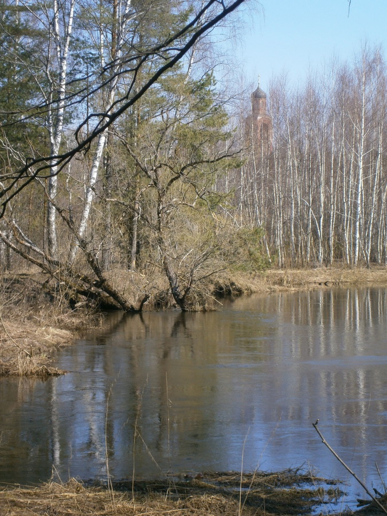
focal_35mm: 101
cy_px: 258
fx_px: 1506
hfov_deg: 14.6
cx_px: 194
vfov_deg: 19.4
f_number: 5.4
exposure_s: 1/200
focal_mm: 17.8
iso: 80
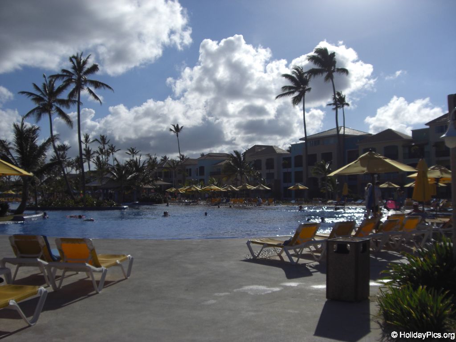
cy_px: 171
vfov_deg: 37.7
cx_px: 228
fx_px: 501
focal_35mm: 38
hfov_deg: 49.0
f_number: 8
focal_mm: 6.2
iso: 64
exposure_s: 1/640
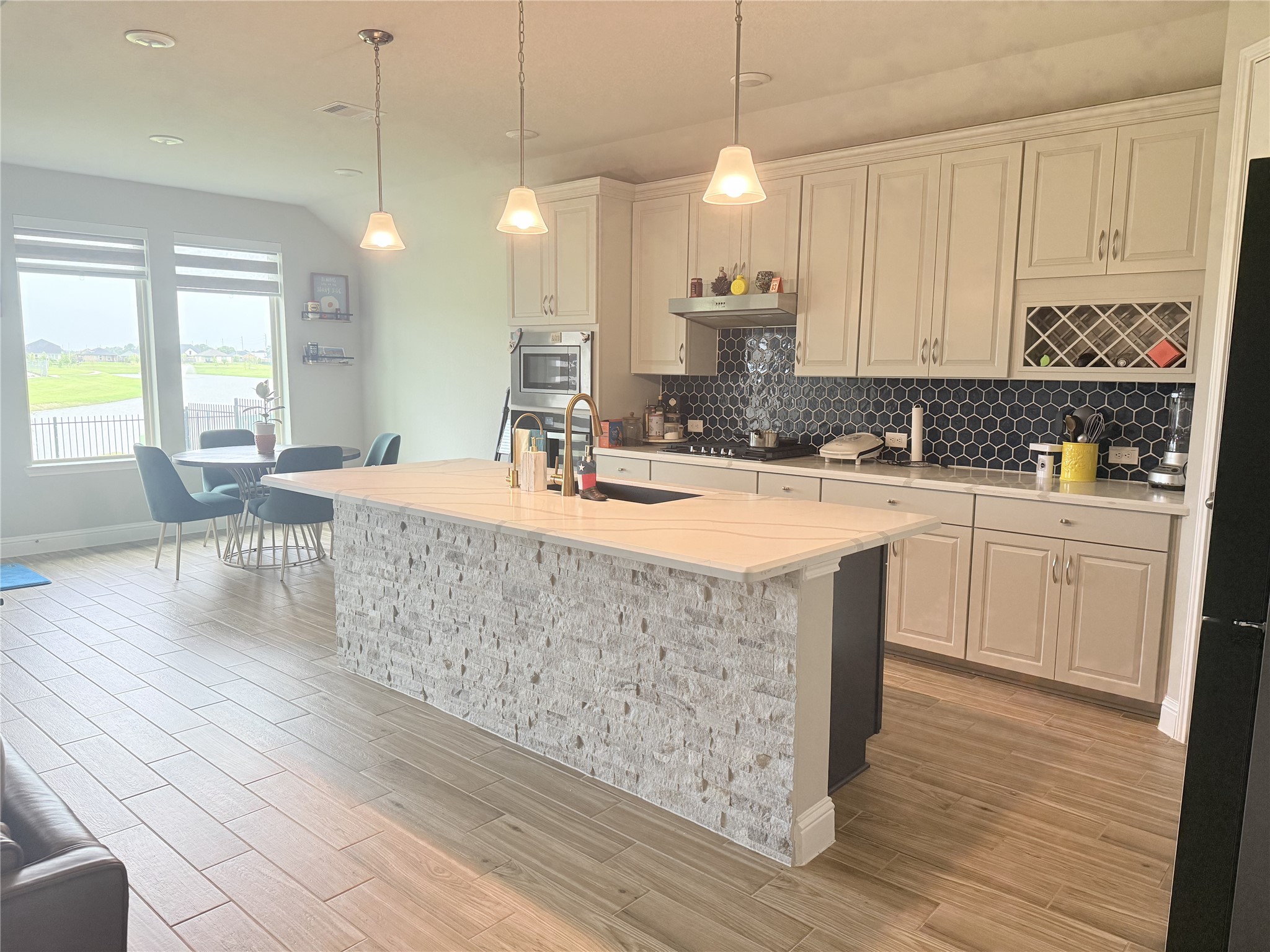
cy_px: 476
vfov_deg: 56.8
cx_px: 635
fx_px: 881
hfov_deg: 71.6
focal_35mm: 24
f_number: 1.78
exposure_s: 1/120
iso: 250
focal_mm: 6.76
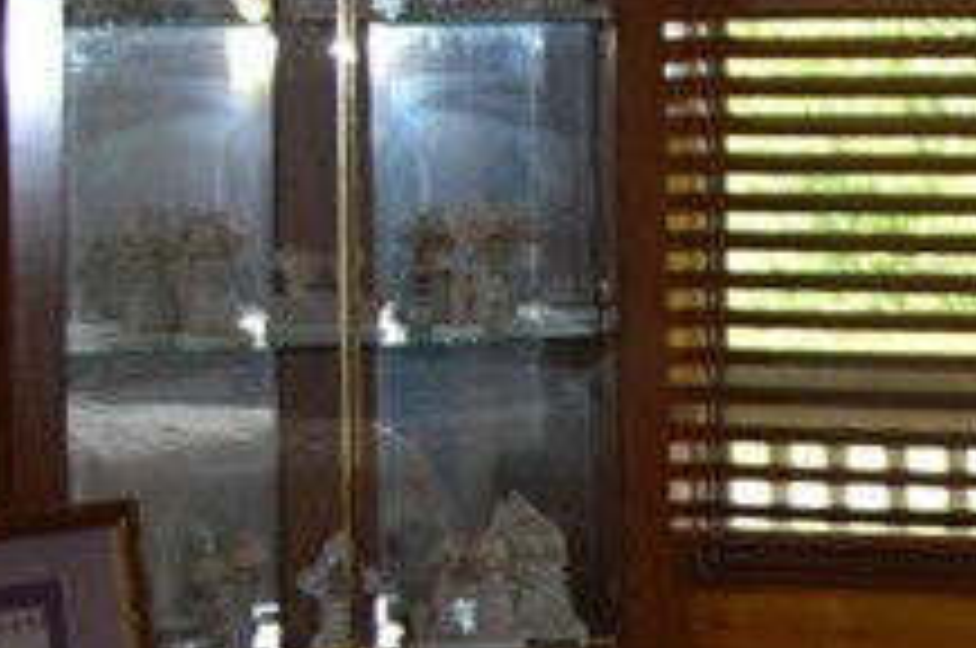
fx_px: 4061
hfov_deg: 11.4
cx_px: 2310
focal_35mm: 150
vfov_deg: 9.0
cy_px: -81
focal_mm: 20
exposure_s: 1/100
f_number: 4
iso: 400
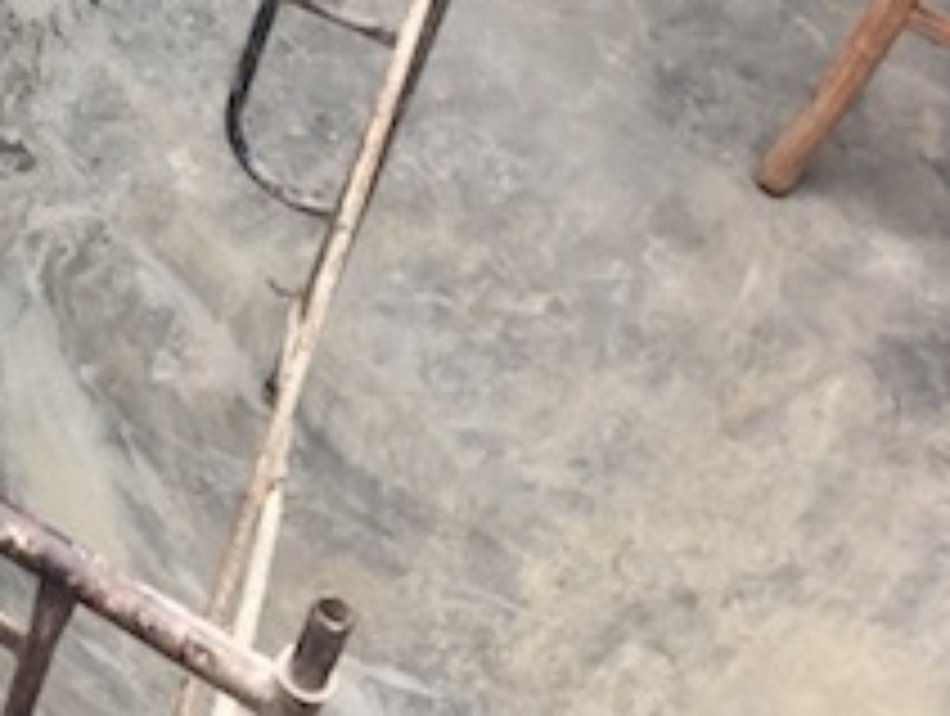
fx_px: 2639
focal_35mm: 96
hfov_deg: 18.1
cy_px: -403
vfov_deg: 14.3
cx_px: -495
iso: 32
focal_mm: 4.15
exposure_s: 1/120
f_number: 2.2
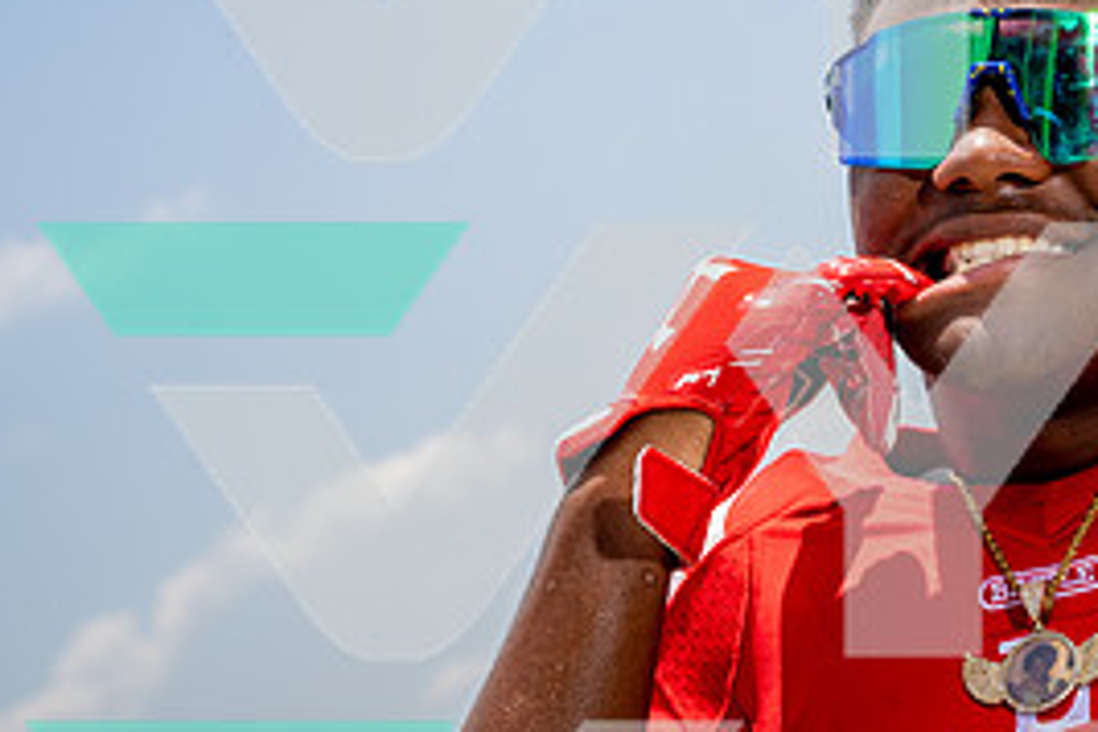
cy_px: 442
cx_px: 1086
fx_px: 3446
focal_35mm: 113
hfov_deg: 17.7
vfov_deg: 12.1
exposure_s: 1/250
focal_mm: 52
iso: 100
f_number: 7.1
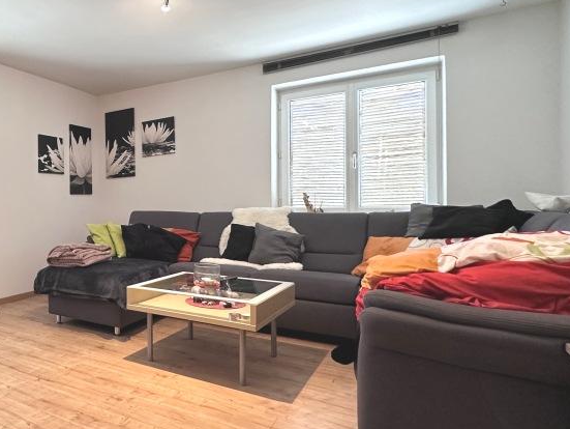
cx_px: 78
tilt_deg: +0.1
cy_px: 207
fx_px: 428
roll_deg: +0.1
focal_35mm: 26
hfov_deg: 59.2
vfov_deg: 53.1
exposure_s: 1/50
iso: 320
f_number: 2.2
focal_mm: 2.22
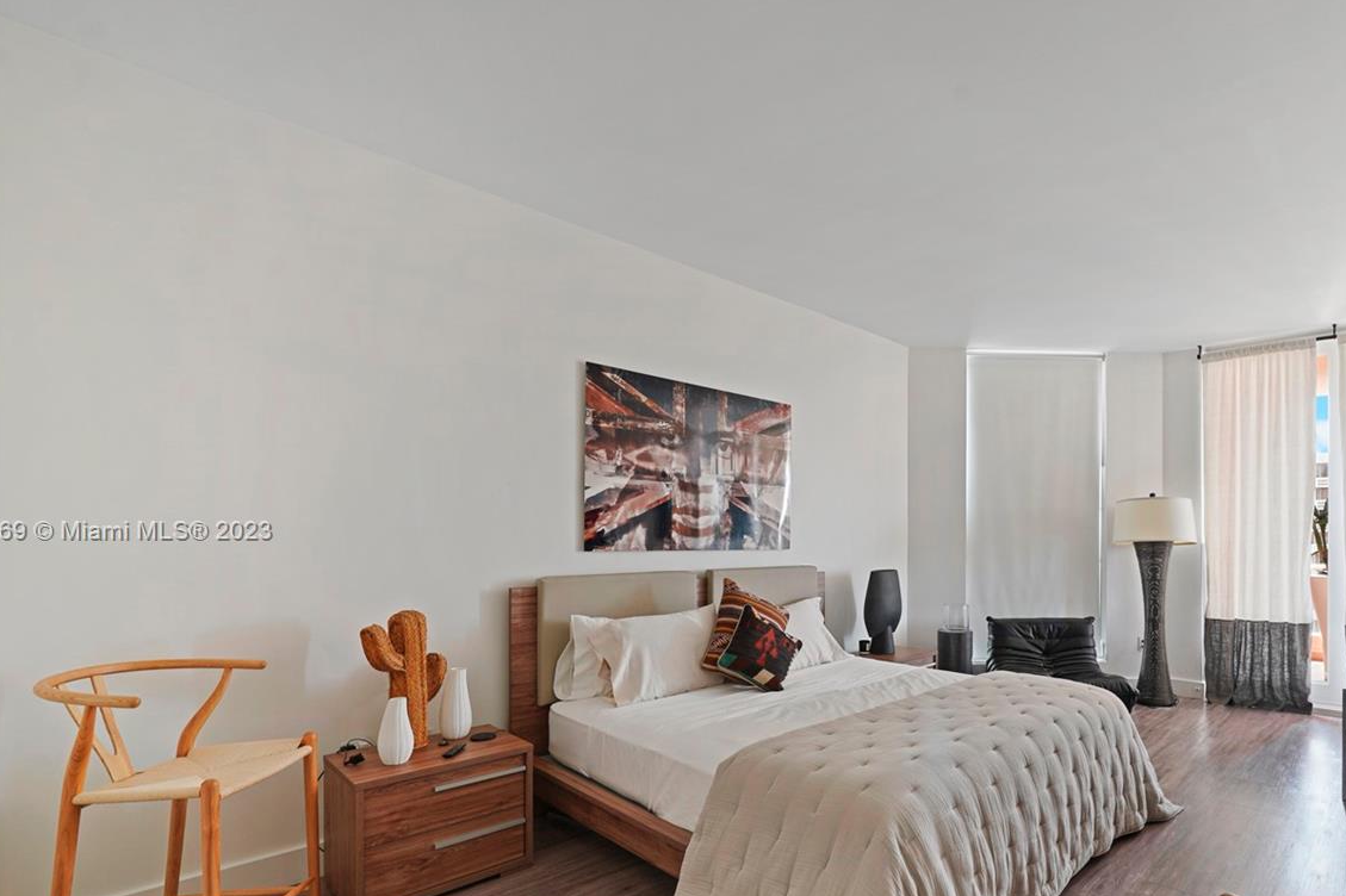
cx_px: 844
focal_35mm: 17
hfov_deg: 91.3
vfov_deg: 69.8
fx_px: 635
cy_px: 533
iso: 100
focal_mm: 12
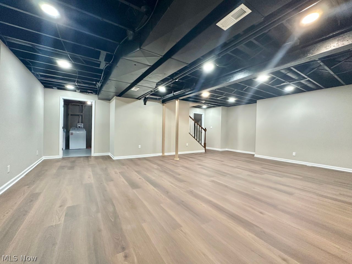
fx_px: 142
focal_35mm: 14
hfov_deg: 102.1
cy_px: 132
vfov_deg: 85.7
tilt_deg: +0.1
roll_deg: +0.9
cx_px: 176
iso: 400
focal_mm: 2.22
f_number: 2.2
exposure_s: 1/60
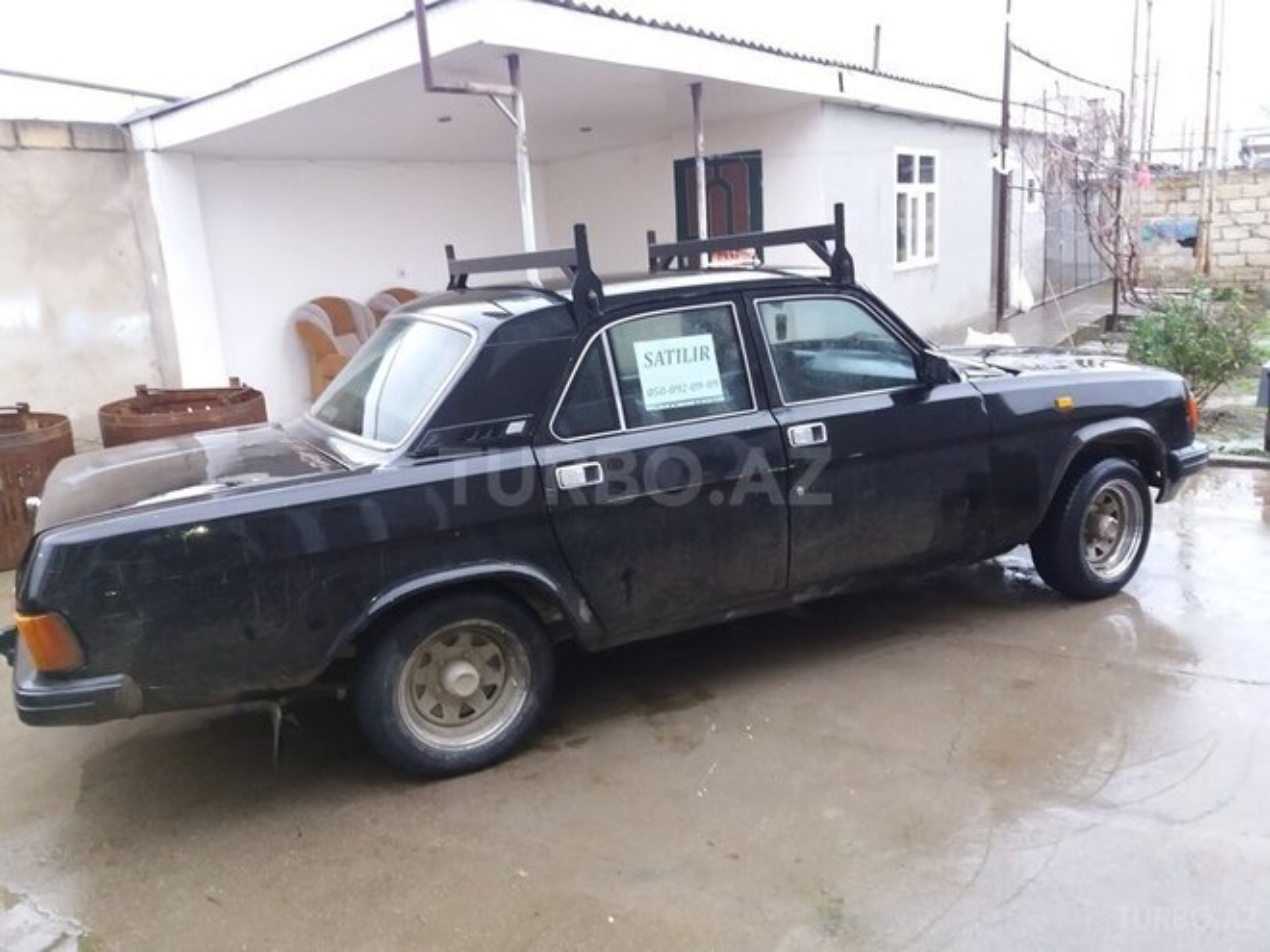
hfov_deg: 63.4
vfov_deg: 49.7
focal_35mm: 28
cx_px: 635
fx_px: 1027
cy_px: 476
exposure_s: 1/21
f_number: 1.9
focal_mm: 3.7
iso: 160
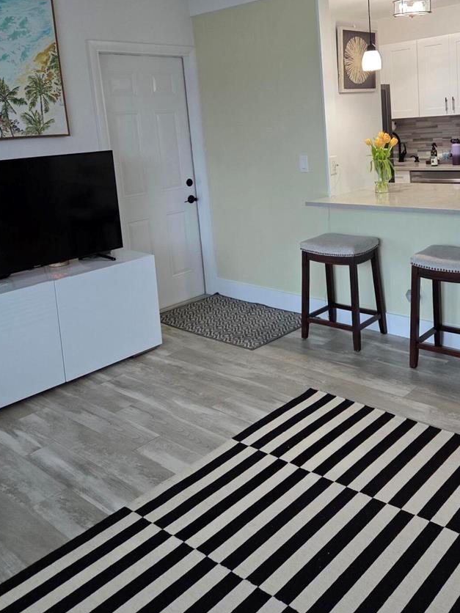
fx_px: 585
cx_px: 321
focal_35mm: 33
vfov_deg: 54.2
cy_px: 203
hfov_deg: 42.1
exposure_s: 1/120
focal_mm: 5.4
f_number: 1.8
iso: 250
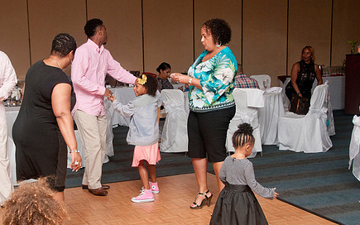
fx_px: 559
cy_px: 128
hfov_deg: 35.5
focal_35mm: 57
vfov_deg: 22.7
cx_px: 133
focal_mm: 28
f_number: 6.3
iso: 400
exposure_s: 1/125
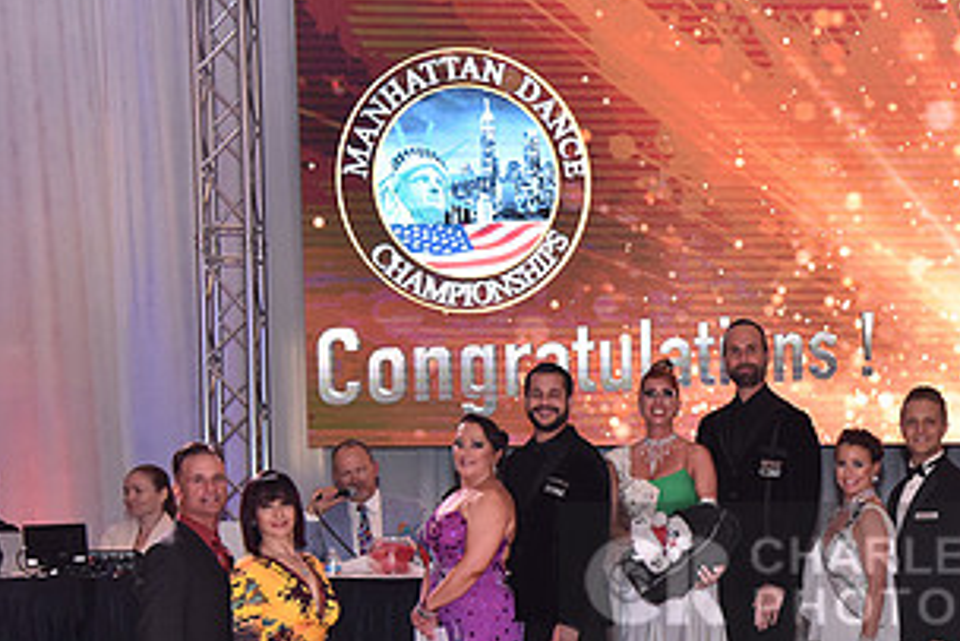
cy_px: 586
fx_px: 2241
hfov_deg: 23.4
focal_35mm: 84
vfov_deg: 16.1
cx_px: 903
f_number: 4.5
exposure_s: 1/250
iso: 2000
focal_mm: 44
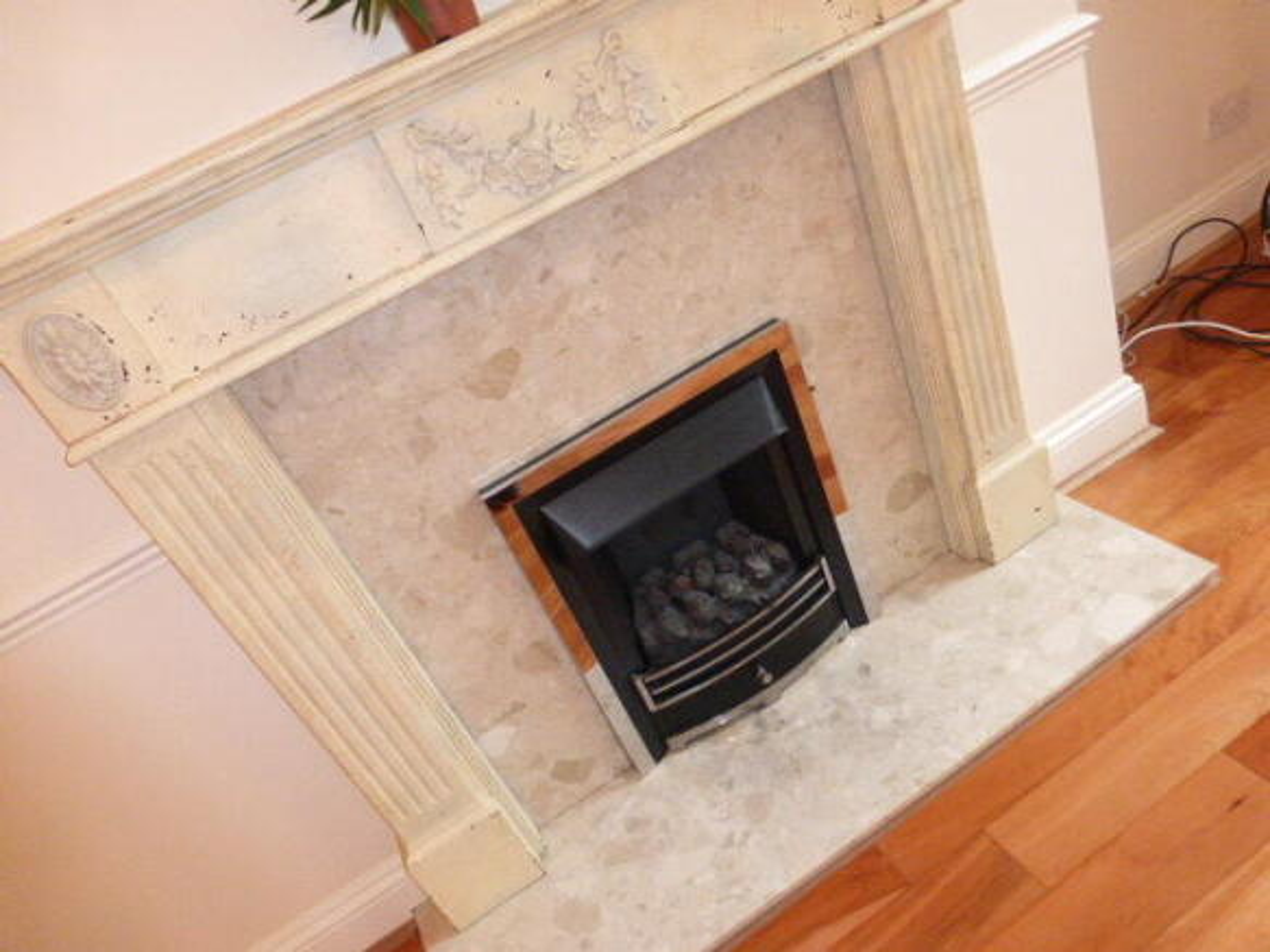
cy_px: 476
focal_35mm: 25
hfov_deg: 69.4
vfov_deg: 54.9
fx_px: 917
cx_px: 635
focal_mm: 4.3
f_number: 3.3
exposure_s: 1/60
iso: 800
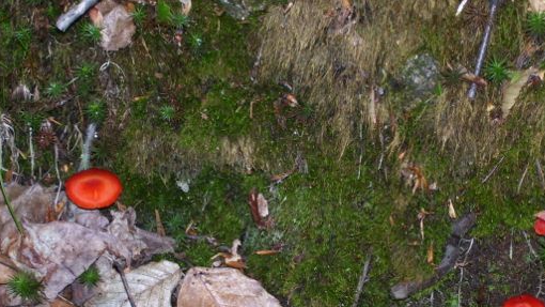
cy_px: 221
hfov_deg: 18.0
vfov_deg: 10.2
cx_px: 322
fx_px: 1720
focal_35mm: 119
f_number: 4.3
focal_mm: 14.3
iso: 80
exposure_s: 1/90
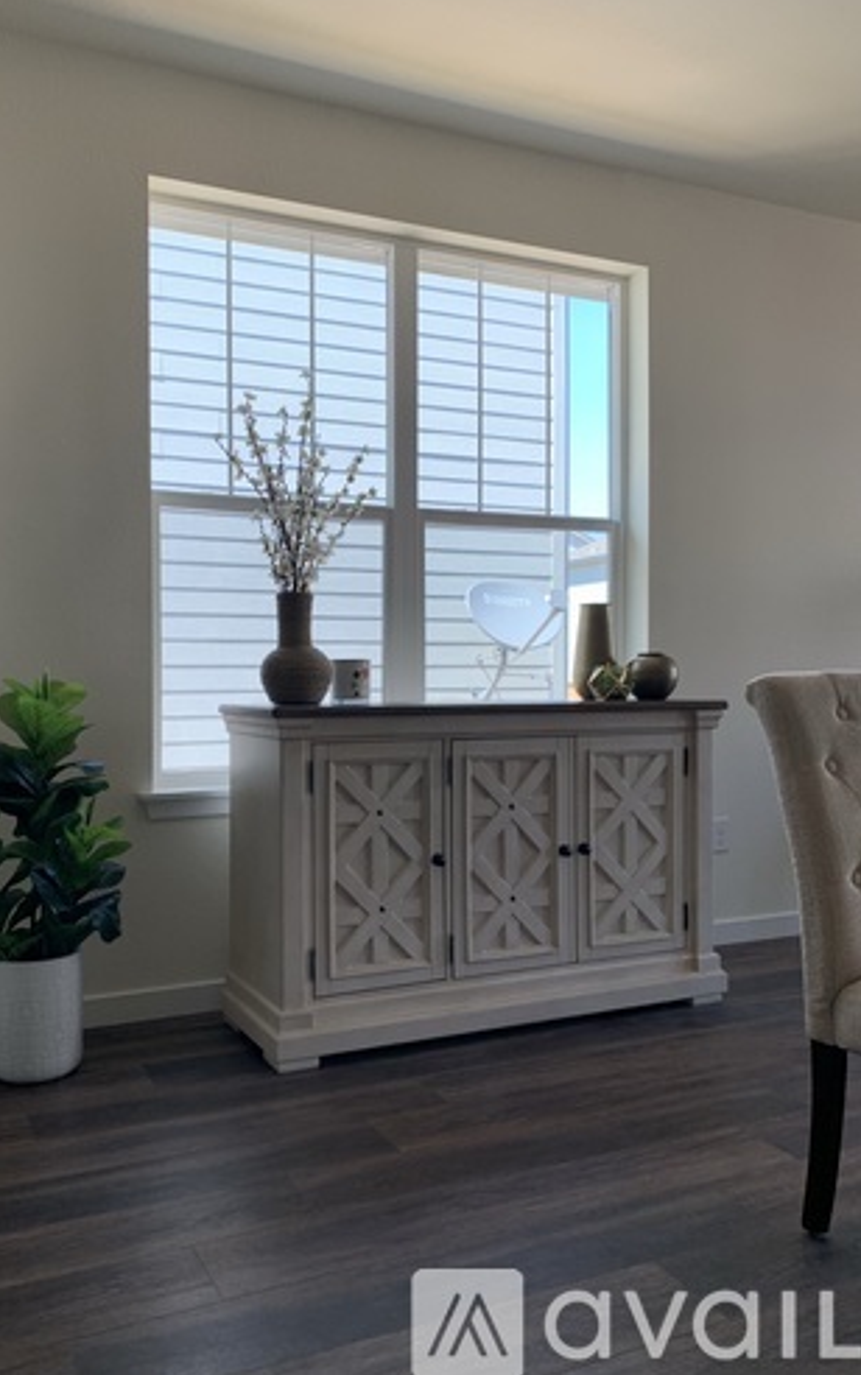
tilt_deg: -0.7
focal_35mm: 28
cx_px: 340
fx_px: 1050
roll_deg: +0.3
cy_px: 682
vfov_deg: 66.4
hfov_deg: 44.3
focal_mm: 4.25
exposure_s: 1/121
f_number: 1.8
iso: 32
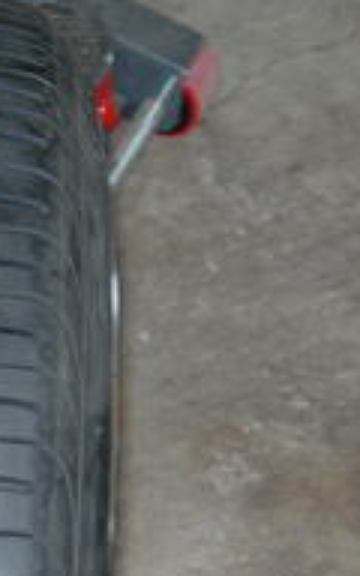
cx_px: -135
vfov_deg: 15.3
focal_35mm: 134
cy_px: 570
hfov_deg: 9.6
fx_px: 2104
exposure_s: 1/60.1
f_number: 2.8
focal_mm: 7.8
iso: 50
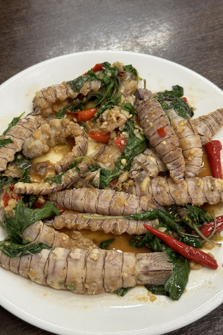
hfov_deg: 27.0
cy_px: 167
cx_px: 110
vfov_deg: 39.6
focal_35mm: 50
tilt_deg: -58.9
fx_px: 465
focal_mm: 6.76
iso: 200
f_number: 1.78
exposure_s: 1/50
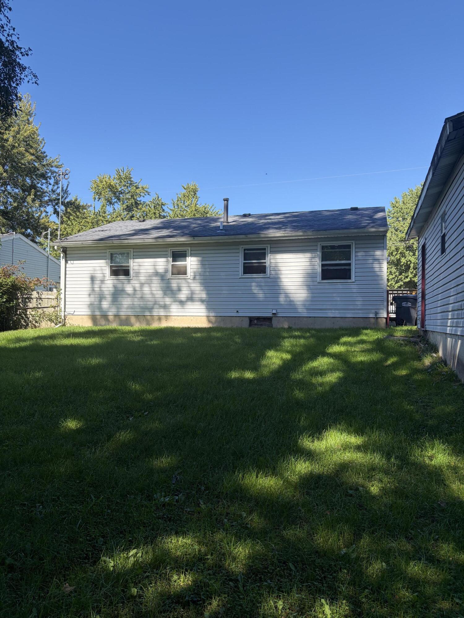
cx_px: 232
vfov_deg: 67.3
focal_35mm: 26
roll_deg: -0.9
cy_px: 309
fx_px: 465
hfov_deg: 53.1
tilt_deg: +1.8
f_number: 1.6
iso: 50
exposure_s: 1/1311
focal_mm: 5.96
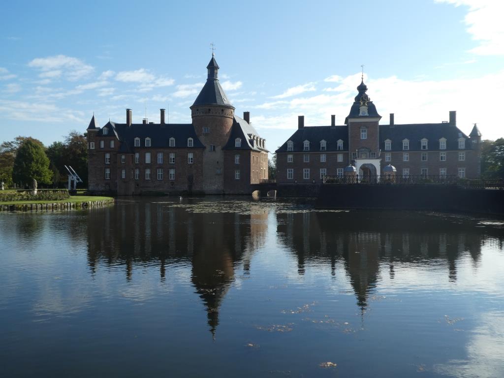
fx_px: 451
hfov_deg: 58.4
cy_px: 189
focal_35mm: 31
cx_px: 252
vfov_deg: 45.4
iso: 80
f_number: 3.5
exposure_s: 1/640
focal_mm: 5.4
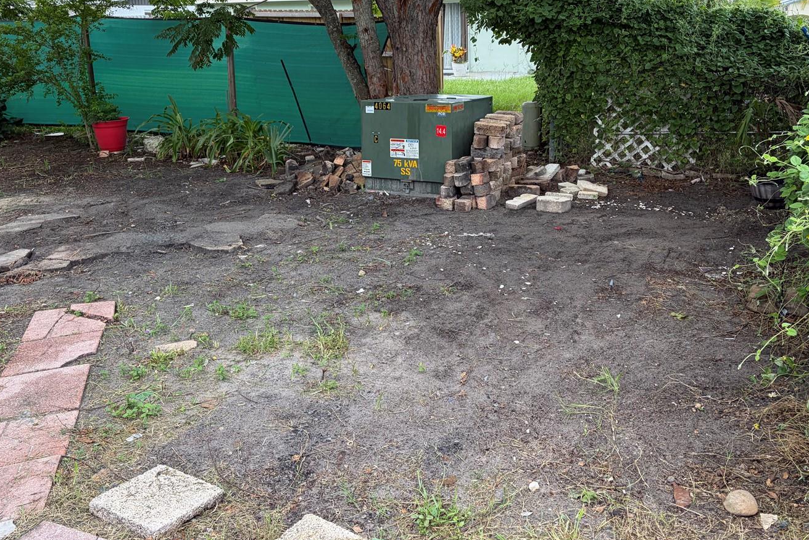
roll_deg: +1.3
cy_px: 187
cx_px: 419
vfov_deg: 39.6
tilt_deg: -12.3
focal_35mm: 33
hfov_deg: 57.2
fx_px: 742
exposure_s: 1/531
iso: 64
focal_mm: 5.96
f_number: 1.6
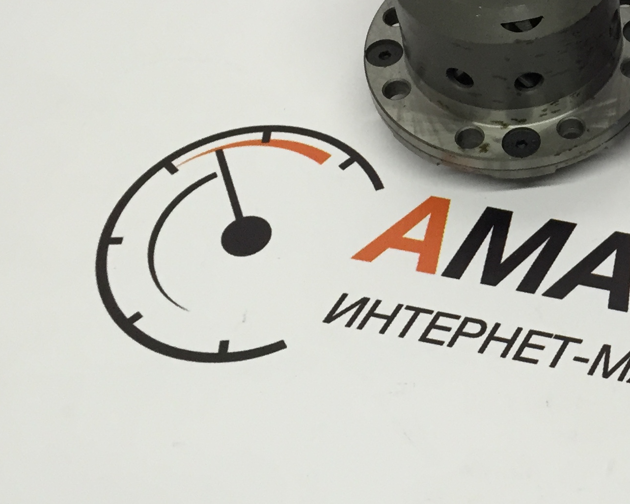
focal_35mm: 72
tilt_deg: -48.4
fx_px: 1343
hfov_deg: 24.2
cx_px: 741
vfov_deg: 20.9
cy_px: 78
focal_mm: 4.15
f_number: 2.2
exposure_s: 1/30
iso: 40
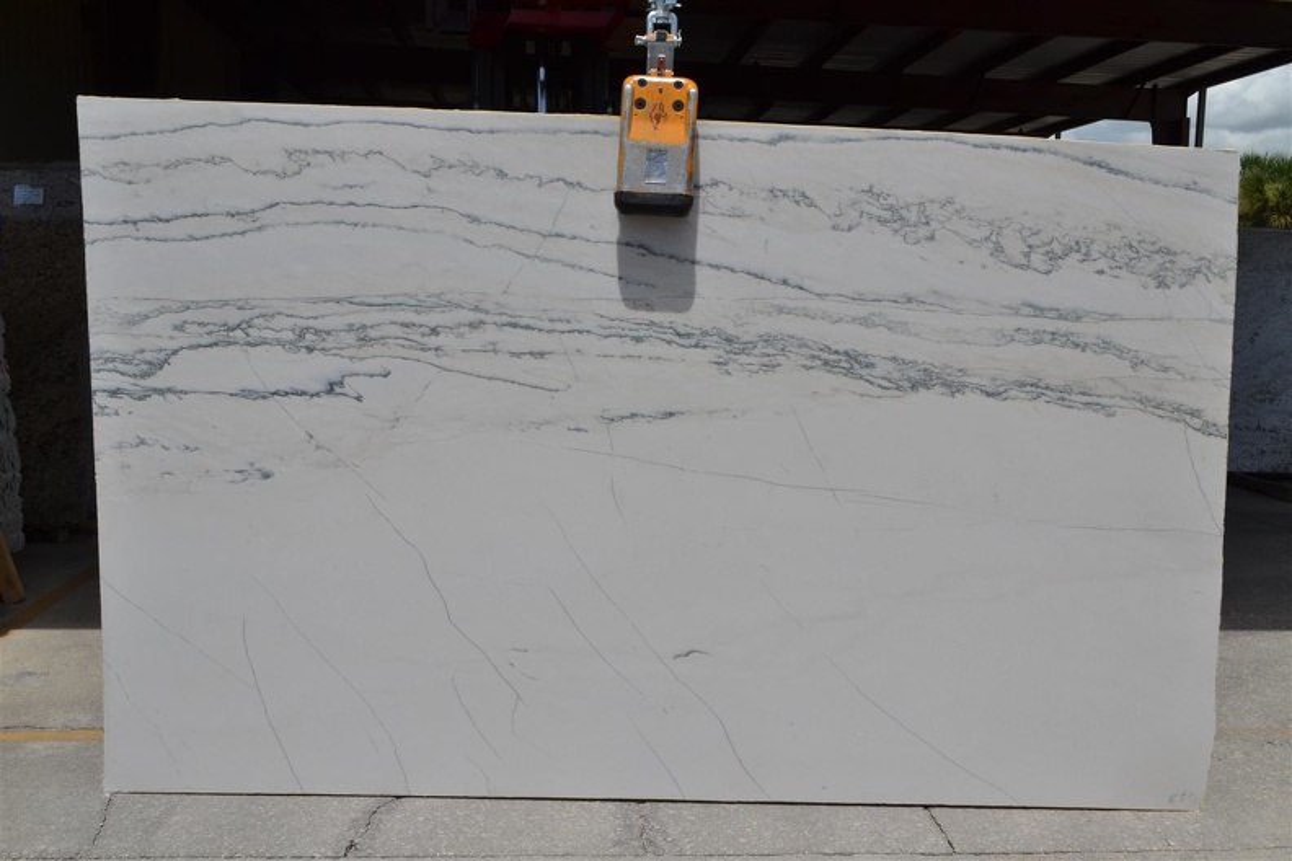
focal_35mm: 36
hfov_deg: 53.1
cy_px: 430
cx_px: 646
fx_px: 1292
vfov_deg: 36.9
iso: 200
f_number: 11
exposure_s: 1/400
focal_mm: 24
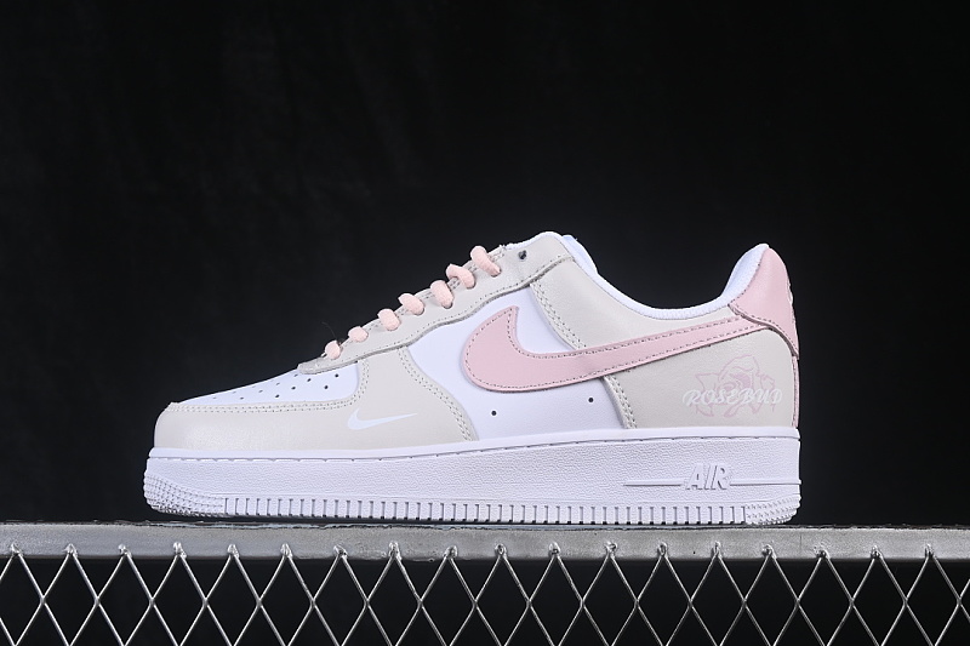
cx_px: 485
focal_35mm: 75
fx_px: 2020
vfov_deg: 18.2
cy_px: 323
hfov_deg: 27.0
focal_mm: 50
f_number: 8
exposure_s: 1/80
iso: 160
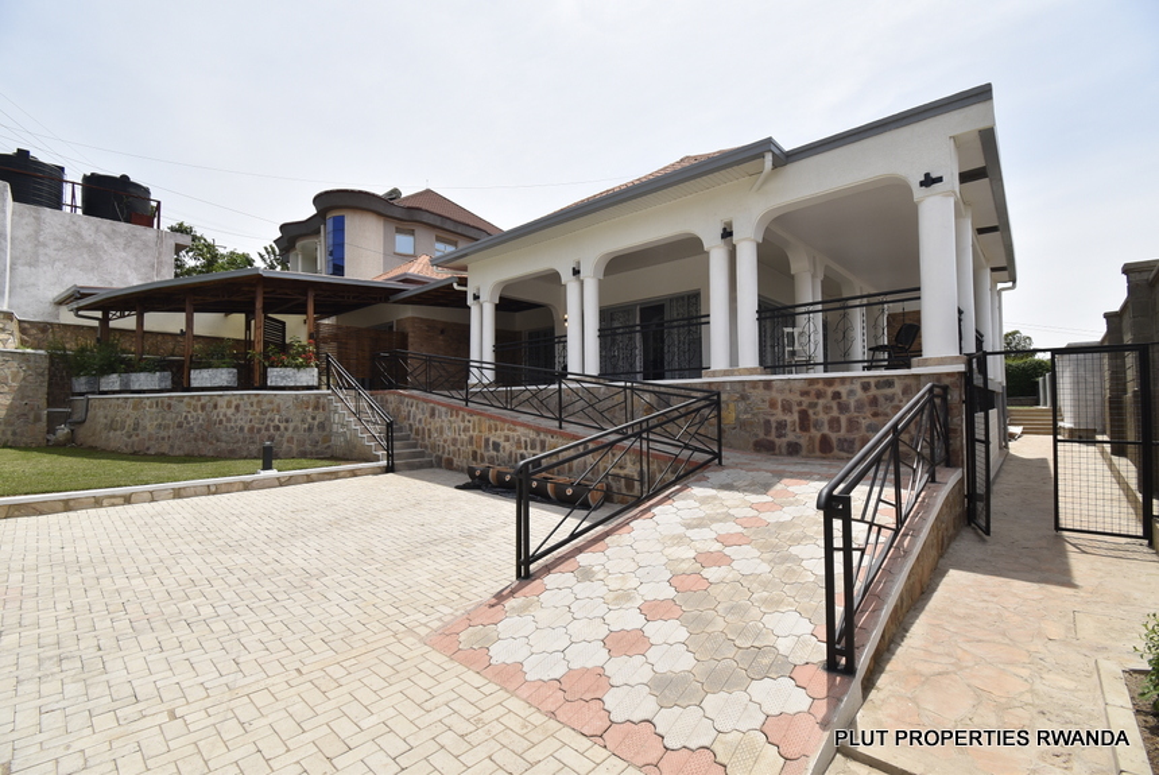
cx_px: 580
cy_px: 388
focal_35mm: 15
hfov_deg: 100.3
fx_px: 483
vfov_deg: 77.4
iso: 100
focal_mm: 10
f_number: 8
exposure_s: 1/250
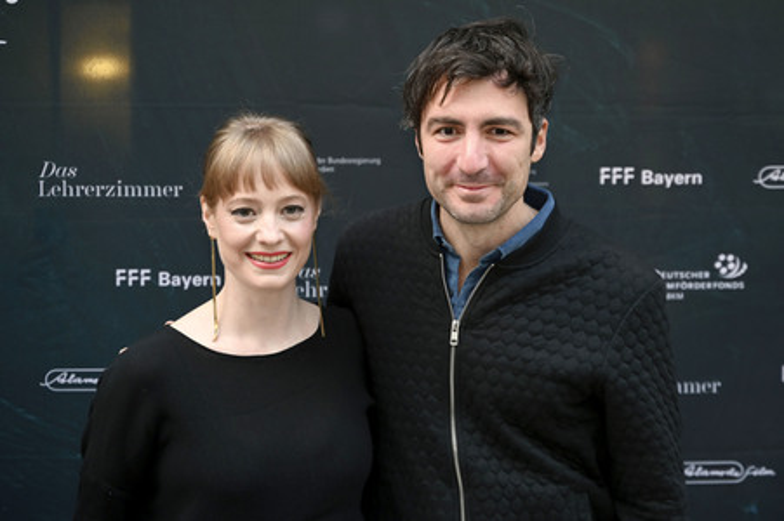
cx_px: 392
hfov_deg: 27.0
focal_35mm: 75
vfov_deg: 18.2
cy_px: 260
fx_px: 1632
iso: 640
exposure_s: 1/100
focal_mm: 75
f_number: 2.8
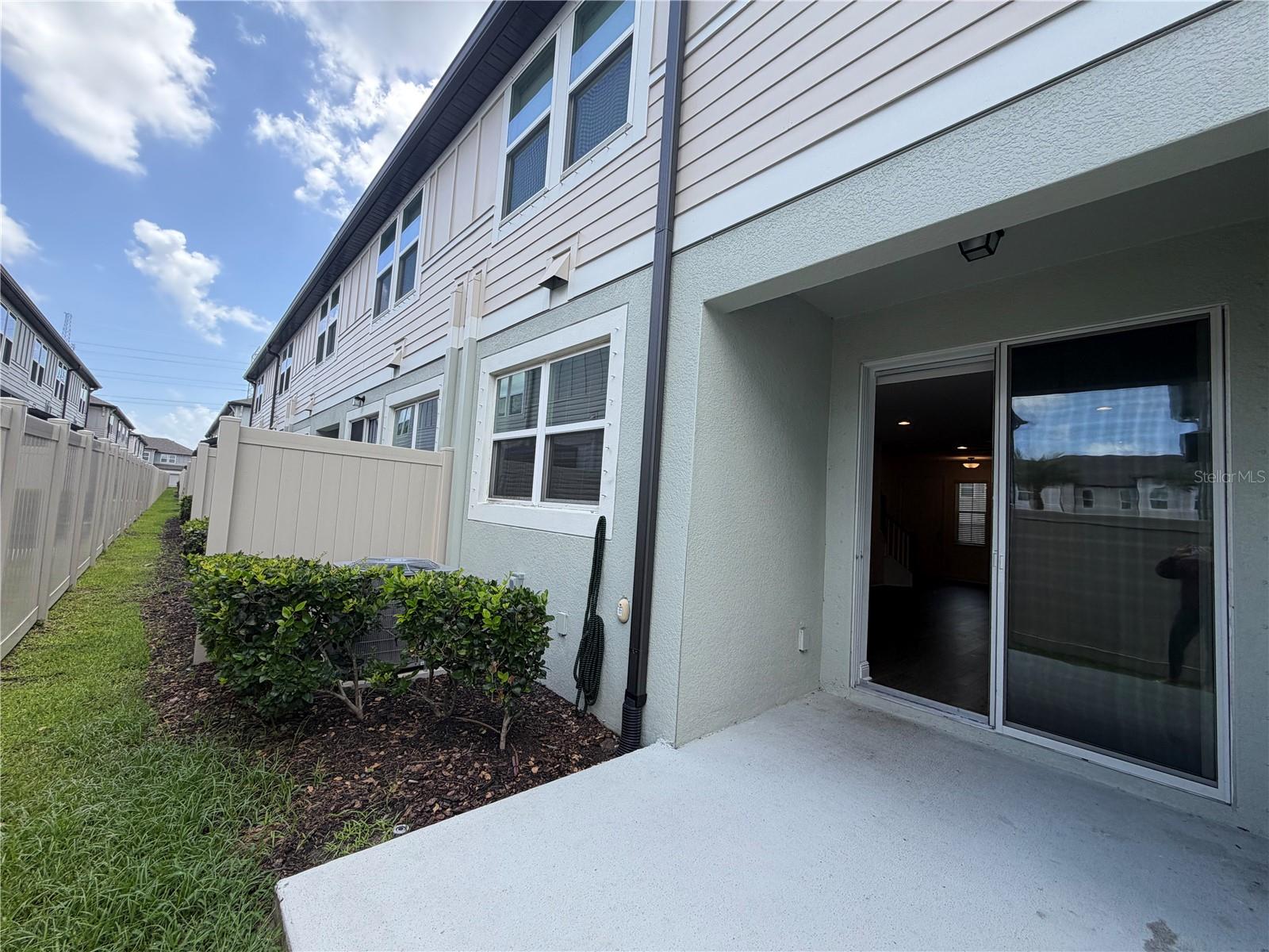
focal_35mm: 14
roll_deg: -3.5
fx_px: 513
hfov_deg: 102.1
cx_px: 634
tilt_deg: +3.0
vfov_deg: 85.7
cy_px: 476
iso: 40
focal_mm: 2.22
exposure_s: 1/502
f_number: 2.2
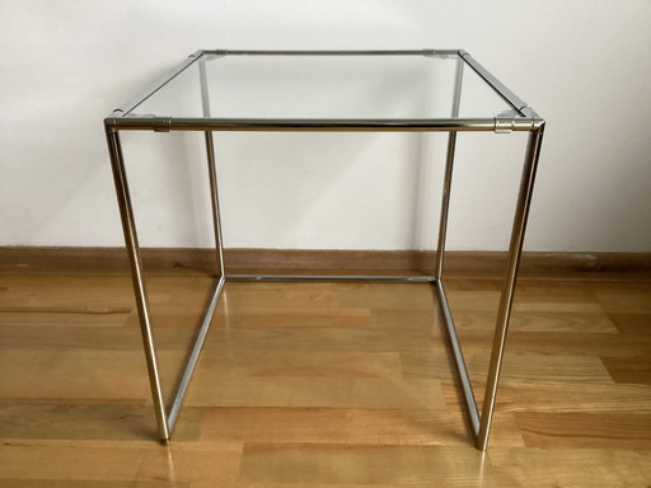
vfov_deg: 45.4
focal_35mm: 31
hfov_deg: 58.4
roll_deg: +0.7
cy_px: 244
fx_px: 583
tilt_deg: -28.9
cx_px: 326
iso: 400
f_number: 2.4
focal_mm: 3.3
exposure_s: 1/40
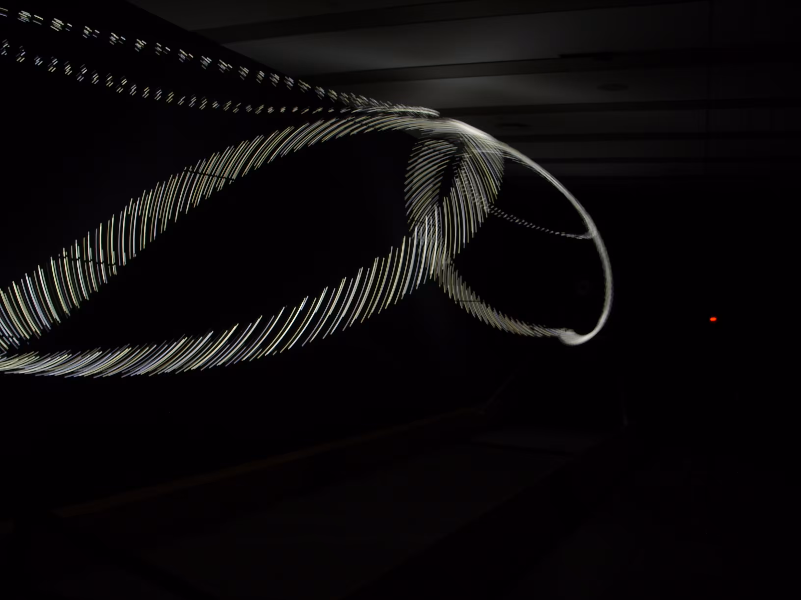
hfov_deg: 49.0
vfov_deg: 37.7
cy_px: 300
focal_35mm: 38
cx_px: 400
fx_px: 879
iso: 50
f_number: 3.7
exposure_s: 1/2
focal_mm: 7.8
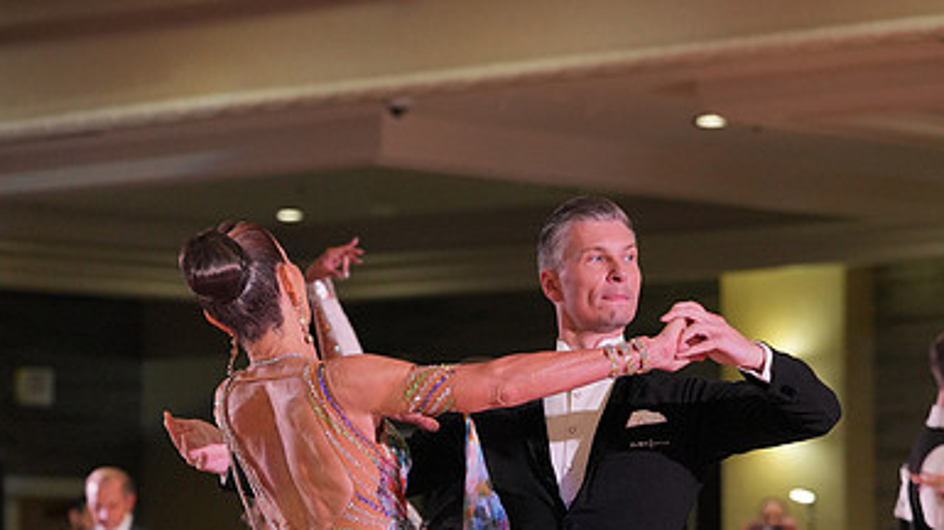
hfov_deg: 12.2
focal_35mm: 177
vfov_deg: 6.8
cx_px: 472
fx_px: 4428
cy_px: 665
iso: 2000
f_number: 4
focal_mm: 112
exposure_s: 1/500
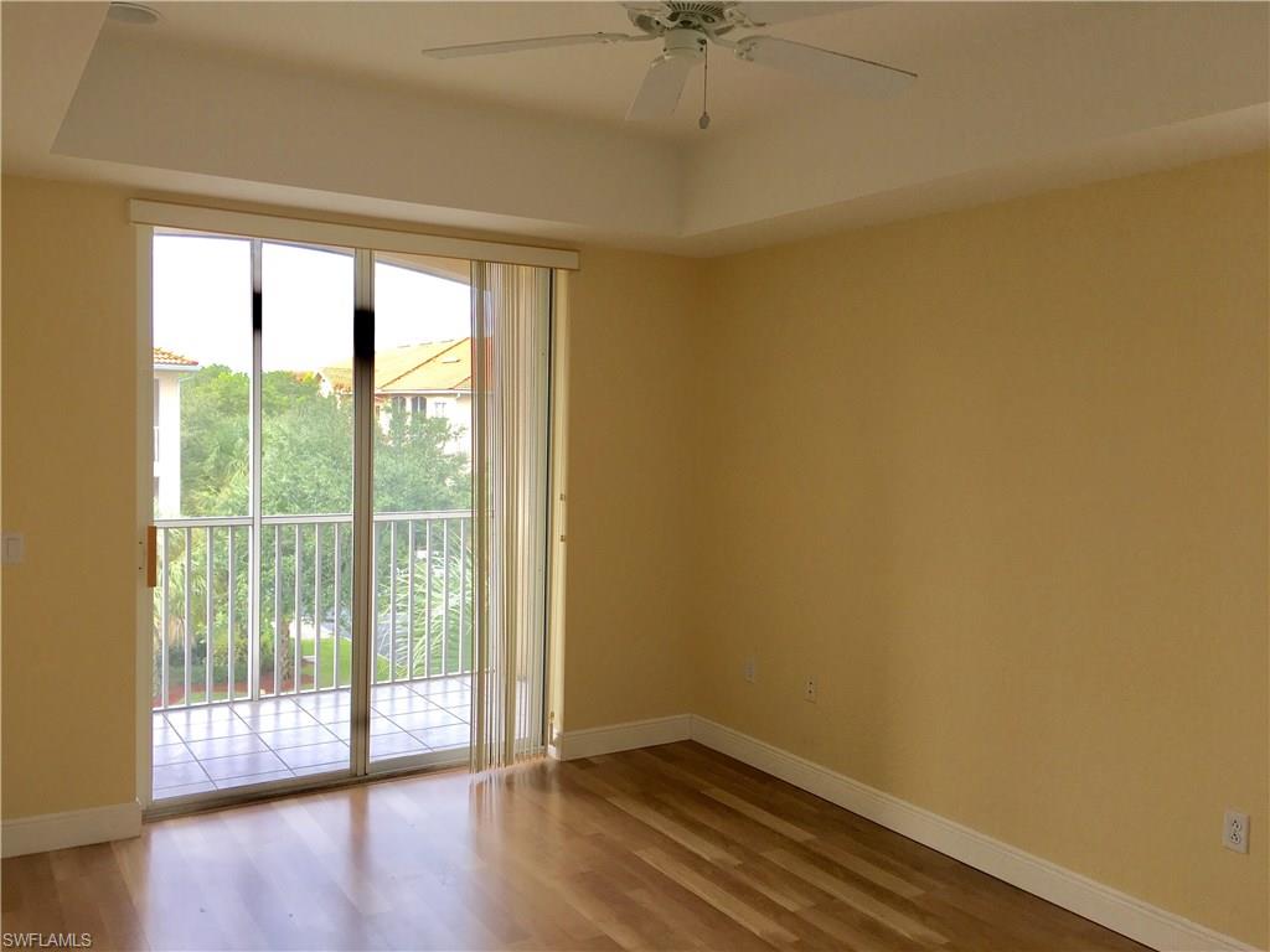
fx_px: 1064
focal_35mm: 29
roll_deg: -1.9
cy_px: 476
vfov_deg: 48.2
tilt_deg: -3.2
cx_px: 635
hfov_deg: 61.7
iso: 25
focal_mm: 4.15
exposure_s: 1/154
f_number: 2.2
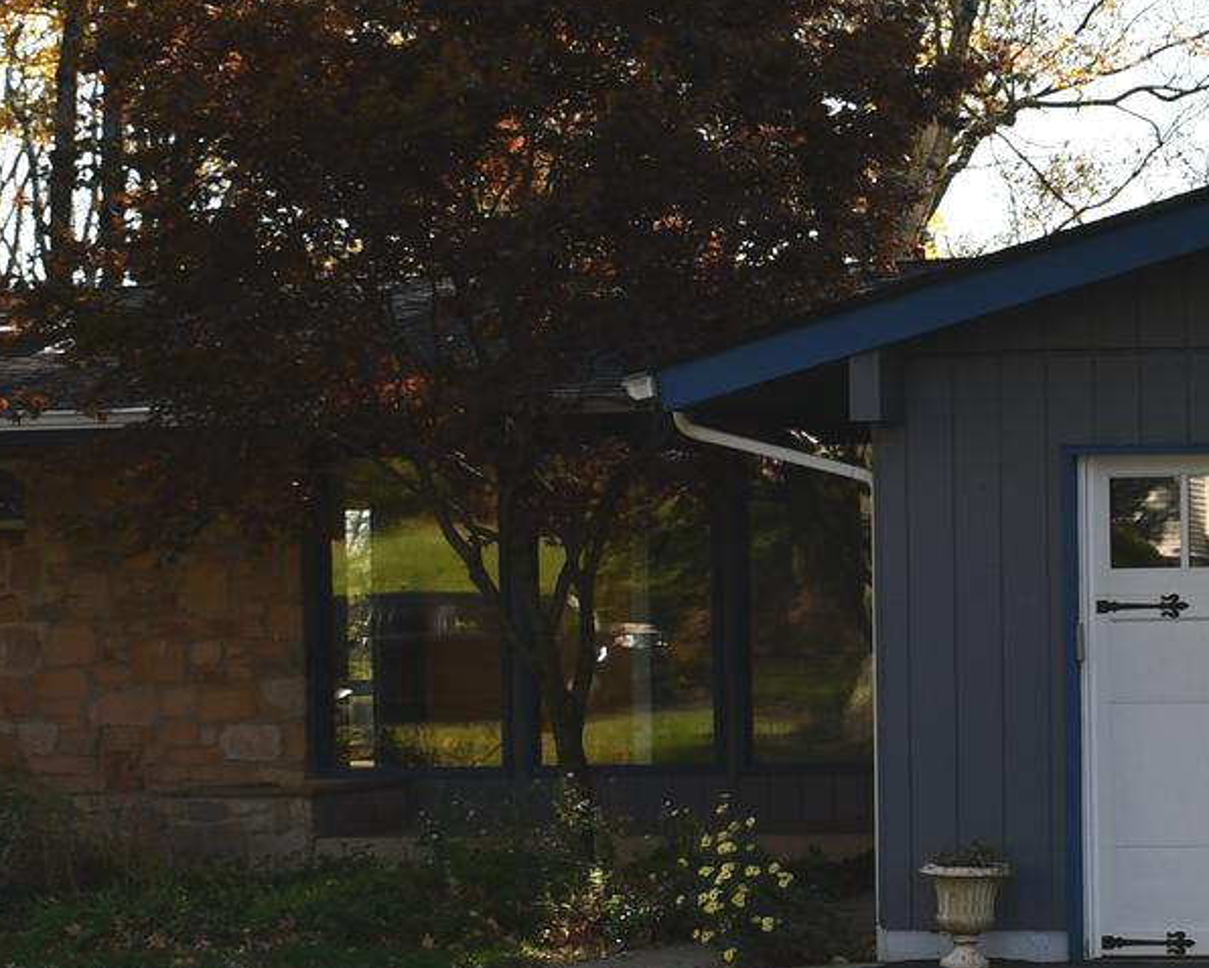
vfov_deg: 12.0
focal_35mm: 129
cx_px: 1083
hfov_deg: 14.8
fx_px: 4617
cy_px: 630
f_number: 5.6
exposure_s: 1/250
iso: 100
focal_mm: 27
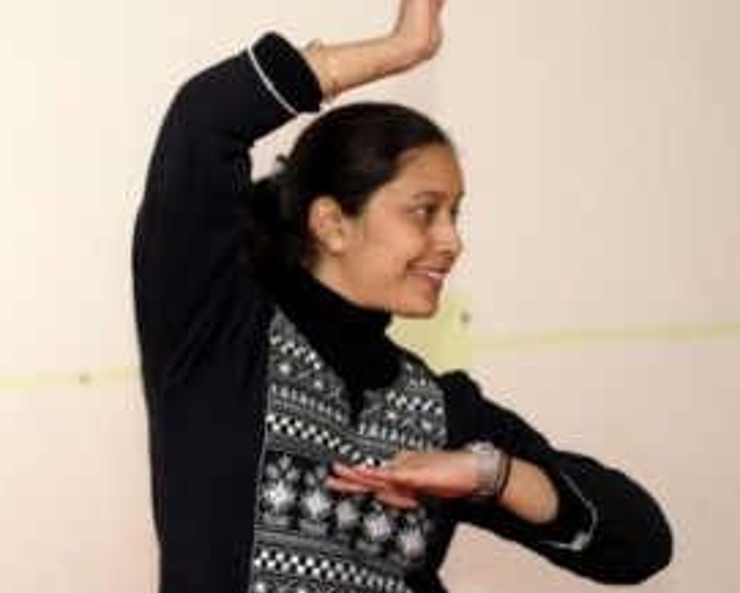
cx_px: -117
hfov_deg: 10.1
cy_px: 249
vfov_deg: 8.2
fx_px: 4119
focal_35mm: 188
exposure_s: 1/100
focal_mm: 85
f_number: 1.8
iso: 400
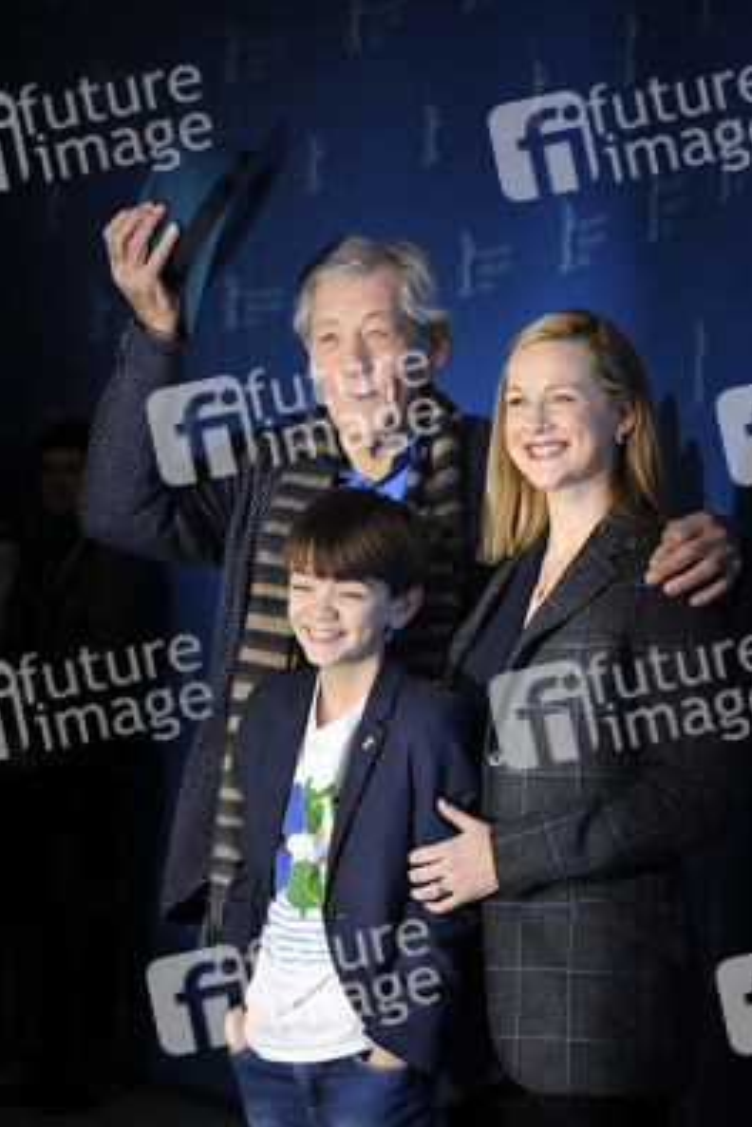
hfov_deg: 13.8
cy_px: 561
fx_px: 3102
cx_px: 376
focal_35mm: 99
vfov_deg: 20.6
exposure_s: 1/200
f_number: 6.3
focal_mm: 98
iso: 200
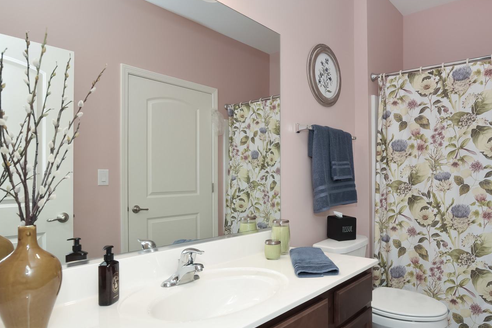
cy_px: 192
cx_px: 309
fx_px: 314
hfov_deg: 74.7
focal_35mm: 23
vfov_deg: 54.9
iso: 400
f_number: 8
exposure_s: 1/50
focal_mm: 18
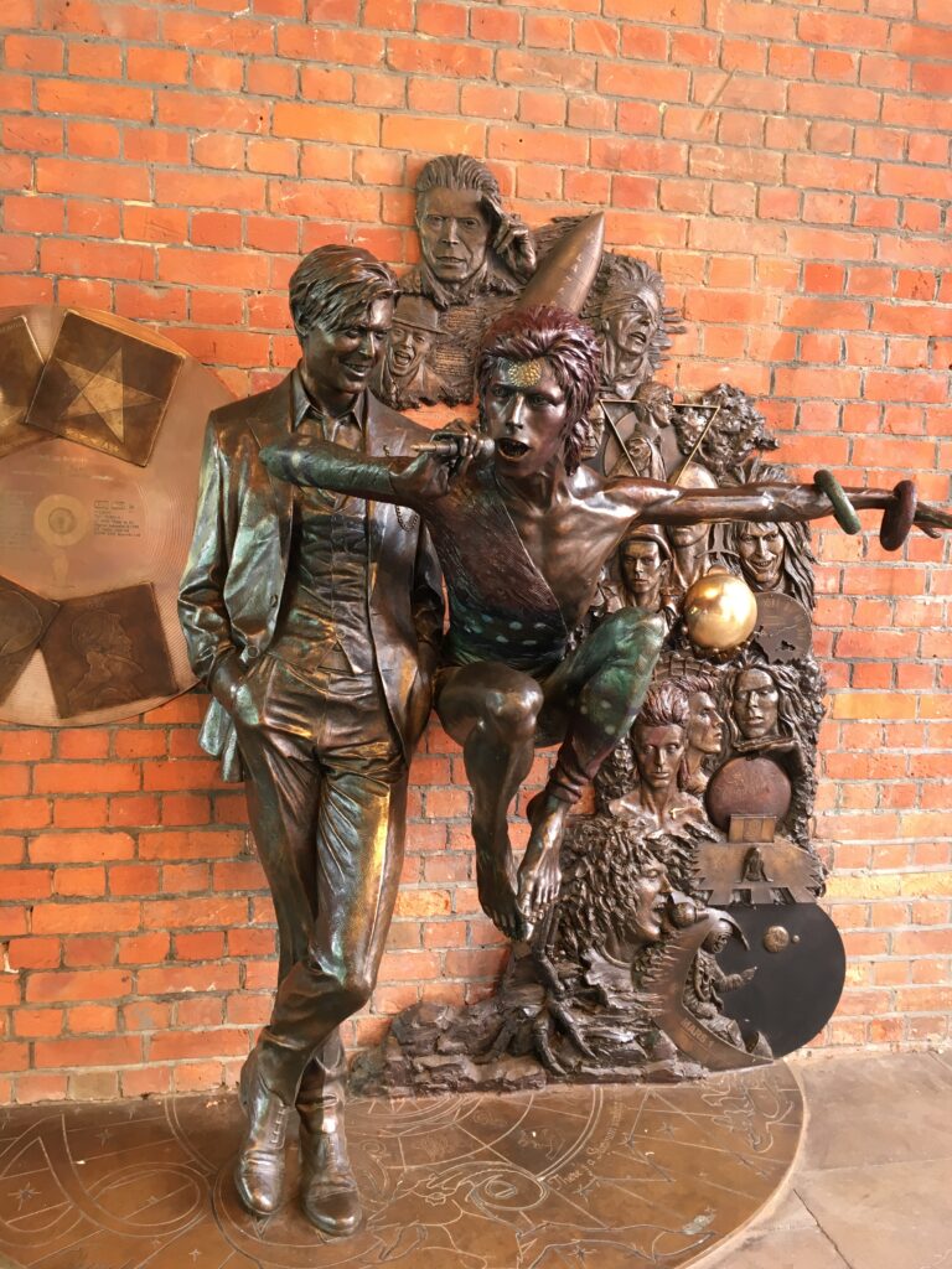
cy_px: 634
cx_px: 476
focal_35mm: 29
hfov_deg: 48.2
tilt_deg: -7.1
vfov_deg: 61.7
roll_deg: -2.5
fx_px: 1063
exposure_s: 1/33
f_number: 2.2
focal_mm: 4.15
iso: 64
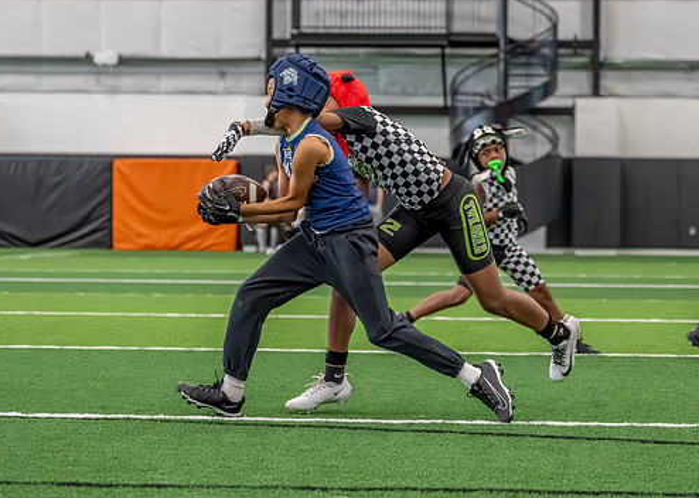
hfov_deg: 16.3
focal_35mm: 123
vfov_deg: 11.6
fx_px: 2440
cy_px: 165
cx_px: 399
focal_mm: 70
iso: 6400
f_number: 2.8
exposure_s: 1/1000
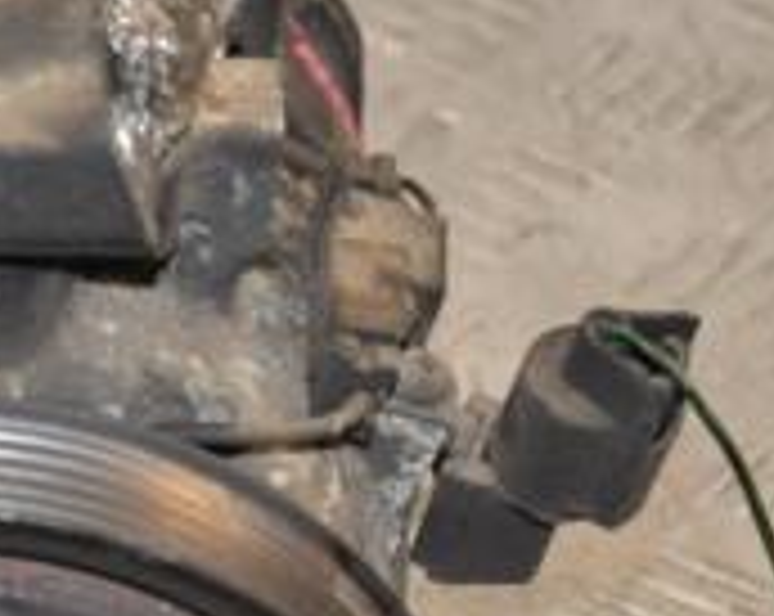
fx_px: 6975
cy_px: 526
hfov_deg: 6.3
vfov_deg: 5.1
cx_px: -126
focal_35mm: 305
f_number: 5.3
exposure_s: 1/200
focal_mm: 62
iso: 800
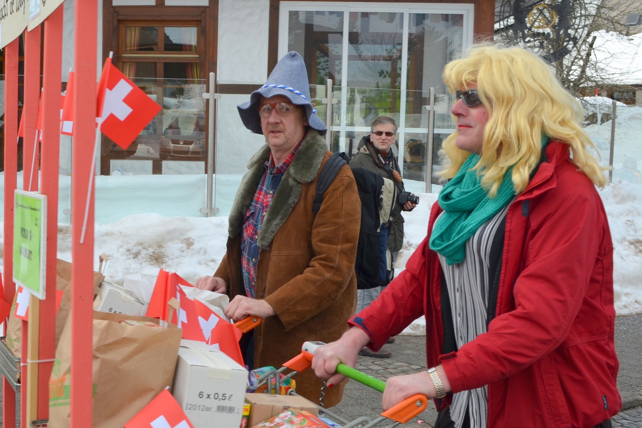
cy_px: 214
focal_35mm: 33
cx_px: 321
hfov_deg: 57.2
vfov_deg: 40.0
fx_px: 589
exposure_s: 1/200
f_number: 9
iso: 100
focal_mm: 22
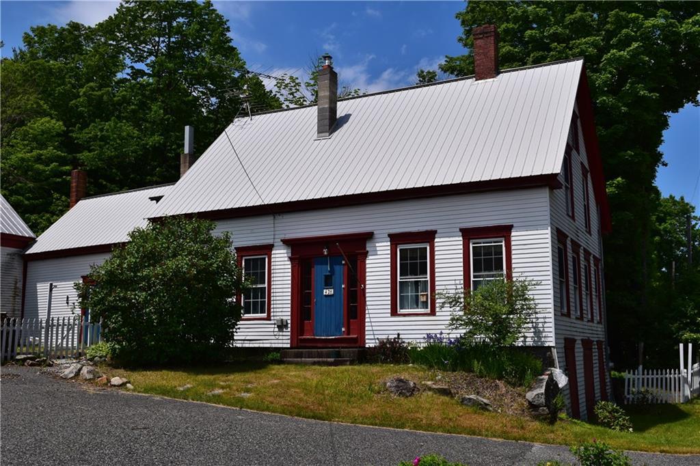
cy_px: 233
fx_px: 700
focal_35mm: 36
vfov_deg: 36.8
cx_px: 350
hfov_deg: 53.1
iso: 200
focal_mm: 24
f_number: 11
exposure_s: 1/640
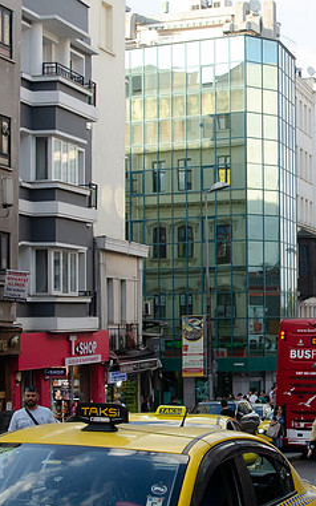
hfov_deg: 15.8
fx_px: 1117
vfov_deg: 25.5
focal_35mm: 81
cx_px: 315
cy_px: 263
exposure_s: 1/250
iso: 640
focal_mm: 28
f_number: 8
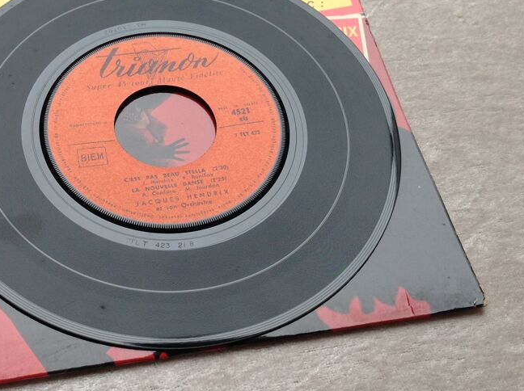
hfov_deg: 35.3
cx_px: 181
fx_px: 816
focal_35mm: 54
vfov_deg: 27.0
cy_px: 190
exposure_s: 1/40
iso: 64
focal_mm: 4.28
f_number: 2.4
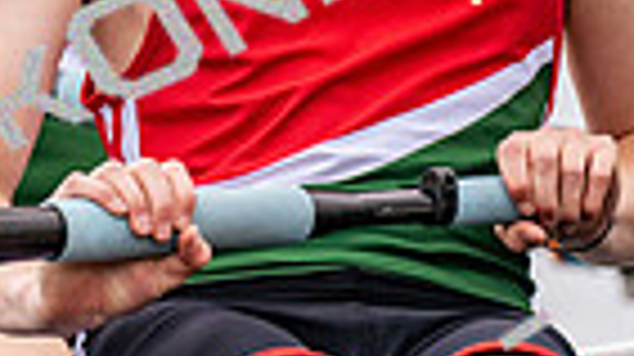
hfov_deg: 0.8
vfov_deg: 0.5
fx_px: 43416
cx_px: 261
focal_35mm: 2585
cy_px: -124
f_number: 4
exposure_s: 1/2500
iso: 720
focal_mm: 600
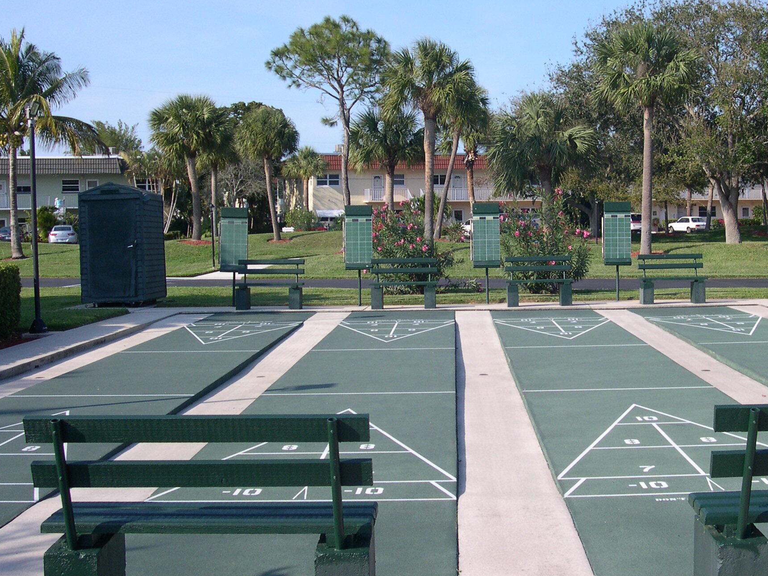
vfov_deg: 29.1
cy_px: 247
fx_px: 1109
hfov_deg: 37.9
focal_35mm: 50
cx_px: 485
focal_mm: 8
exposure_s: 1/191
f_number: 7.6
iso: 100
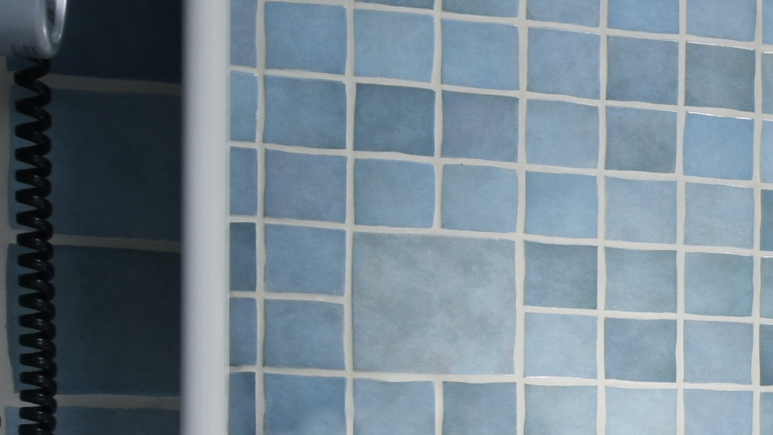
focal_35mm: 117
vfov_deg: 10.2
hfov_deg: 12.9
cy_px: 558
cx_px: 1965
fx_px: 2398
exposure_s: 1/250
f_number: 11
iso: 100
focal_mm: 18
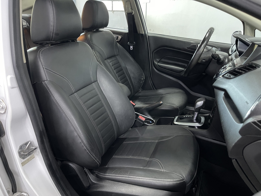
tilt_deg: -24.6
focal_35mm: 25
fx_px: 188
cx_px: 130
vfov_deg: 54.9
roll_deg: -1.5
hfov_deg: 69.4
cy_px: 98
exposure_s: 1/28
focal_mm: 5.1
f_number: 1.6
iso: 1000
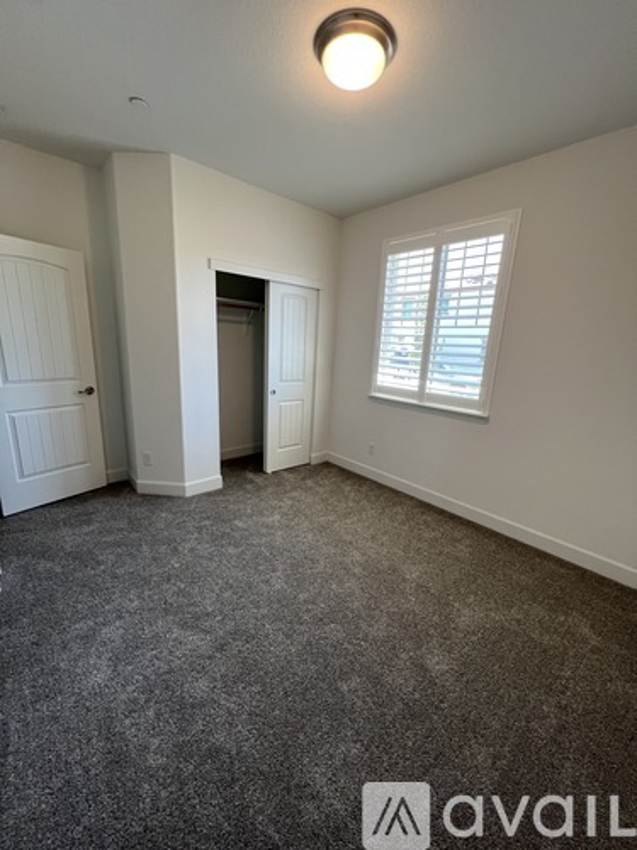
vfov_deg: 106.2
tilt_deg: -12.6
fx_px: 319
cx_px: 318
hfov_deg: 89.9
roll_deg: -2.9
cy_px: 425
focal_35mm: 13
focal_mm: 1.57
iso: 125
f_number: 1.8
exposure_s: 1/120
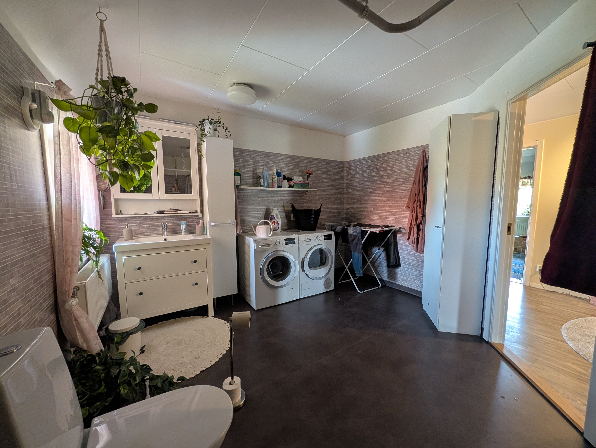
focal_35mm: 12
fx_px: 207
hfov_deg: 110.5
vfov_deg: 94.6
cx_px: 298
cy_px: 224
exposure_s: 1/33.3
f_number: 1.7
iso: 160
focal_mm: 2.02
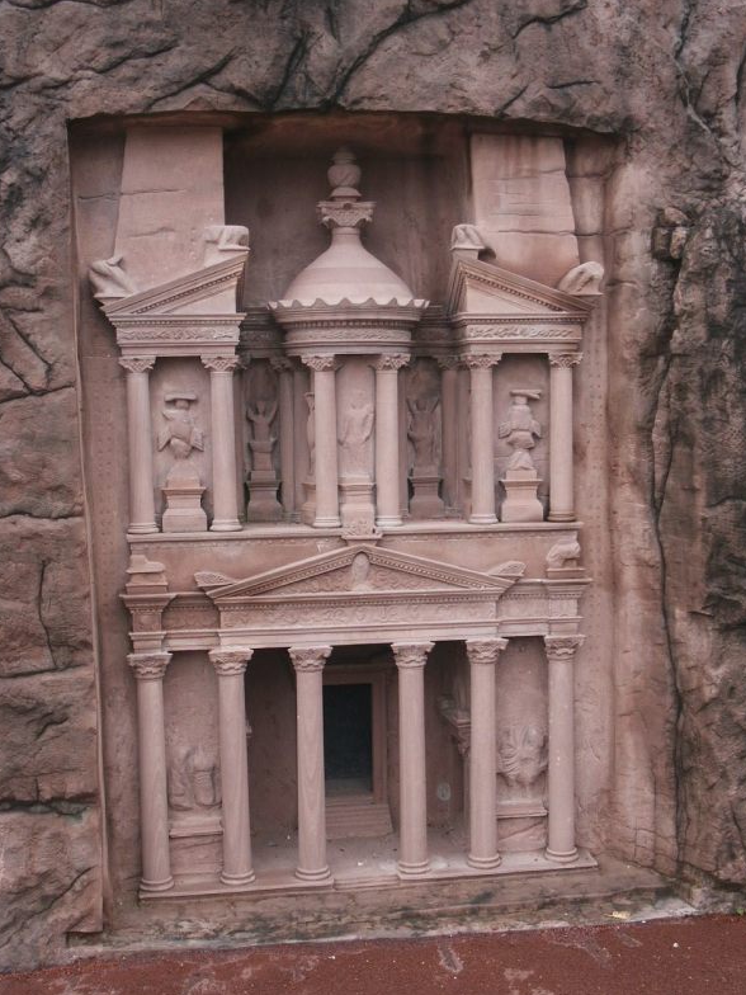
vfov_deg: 38.9
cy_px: 503
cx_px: 372
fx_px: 1408
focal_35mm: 49
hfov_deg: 29.7
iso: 64
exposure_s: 1/125
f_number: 3.6
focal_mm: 10
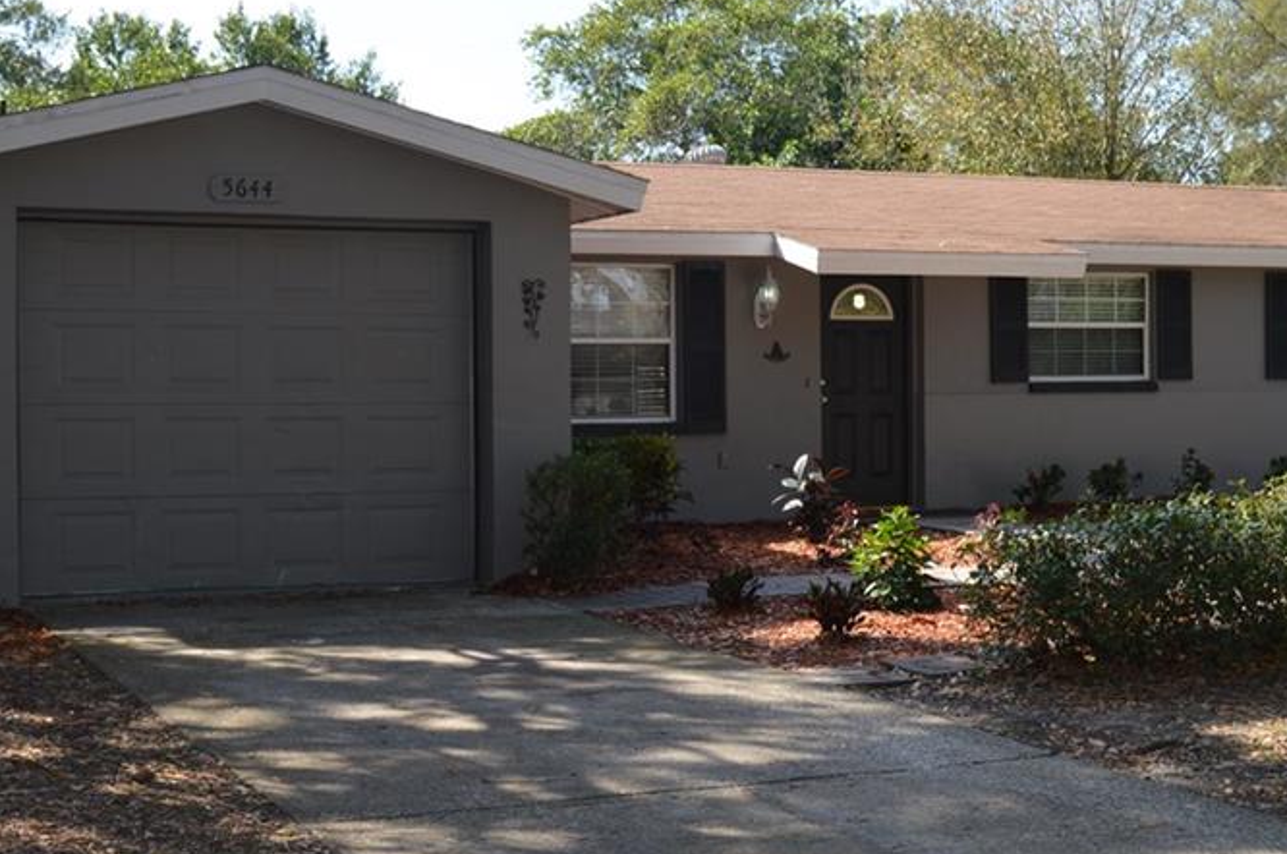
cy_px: 415
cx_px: 676
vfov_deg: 22.6
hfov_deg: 33.4
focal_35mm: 60
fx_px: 2142
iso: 100
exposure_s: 1/200
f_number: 5.6
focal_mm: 26
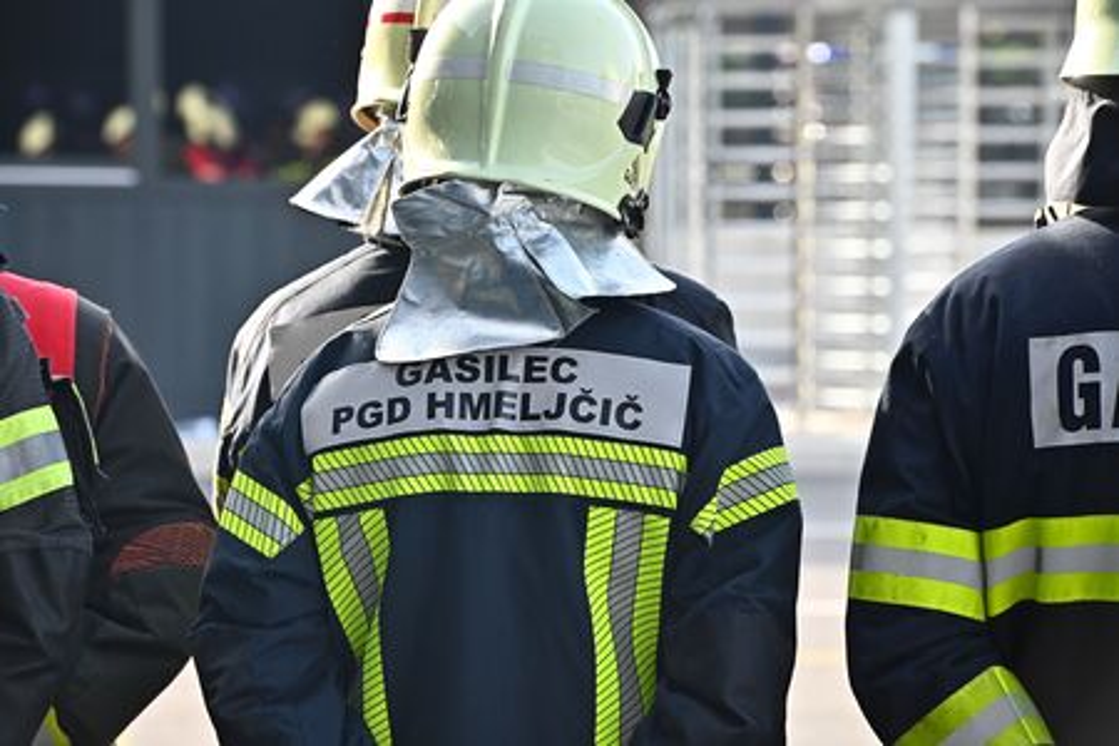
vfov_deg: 6.9
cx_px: 560
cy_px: 373
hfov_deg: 10.3
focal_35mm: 200
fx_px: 6216
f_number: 8
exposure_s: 1/800
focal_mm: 200
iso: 1600
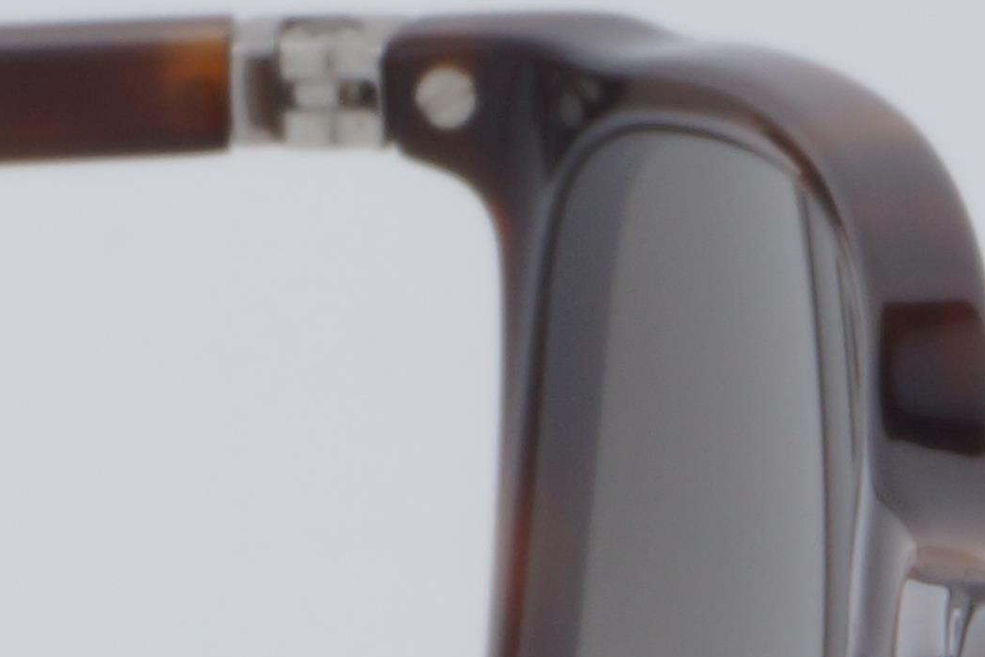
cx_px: -1613
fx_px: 12994
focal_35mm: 475
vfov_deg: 2.9
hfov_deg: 4.2
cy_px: 1306
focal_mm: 55
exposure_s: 1/4
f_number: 32
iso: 100
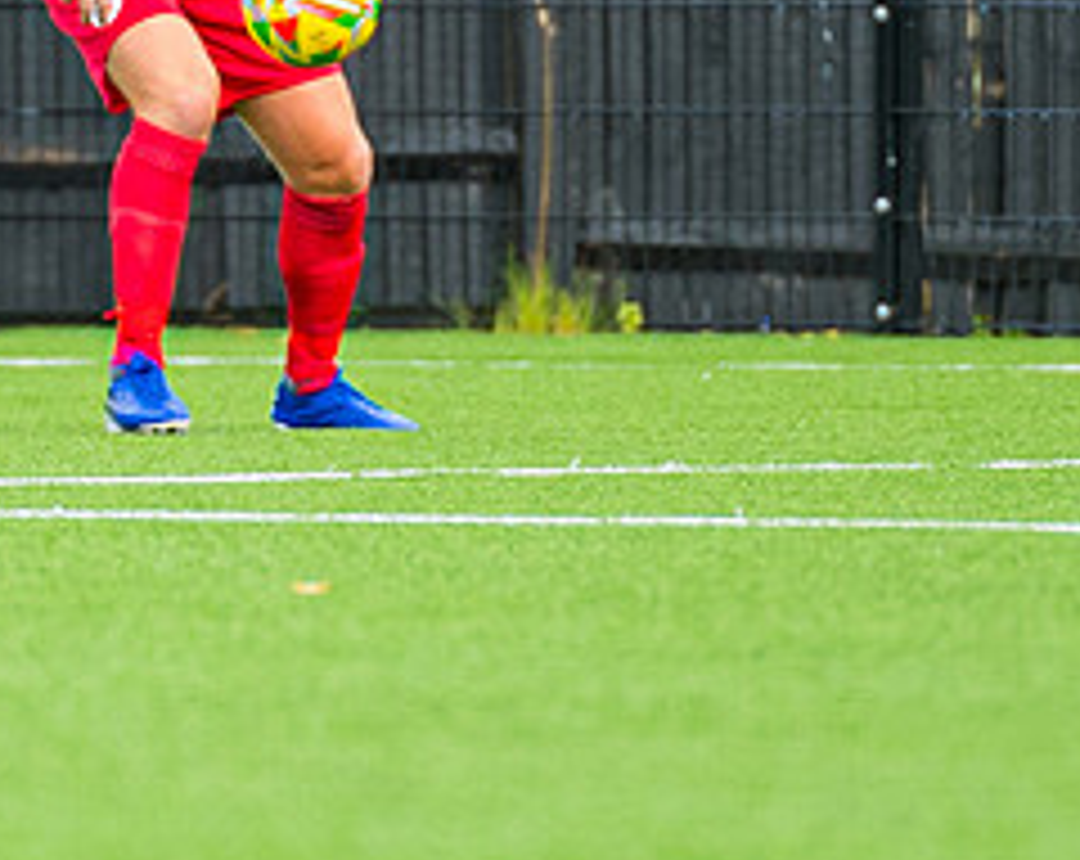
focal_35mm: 1766
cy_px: 210
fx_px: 56334
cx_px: 86
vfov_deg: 0.9
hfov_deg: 1.1
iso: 800
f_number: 2.8
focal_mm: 300
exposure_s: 1/800
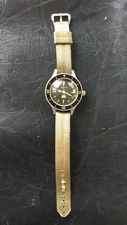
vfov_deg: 61.0
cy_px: 111
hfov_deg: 36.6
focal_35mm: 32
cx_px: 71
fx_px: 191
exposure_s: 1/30
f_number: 2.2
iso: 200
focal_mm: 4.15
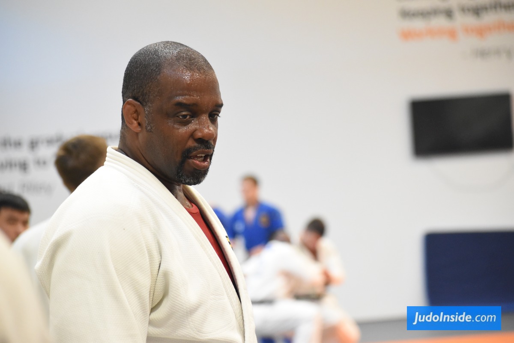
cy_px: 172
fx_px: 2679
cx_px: 257
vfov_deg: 7.3
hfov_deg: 11.0
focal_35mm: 188
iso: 3200
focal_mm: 125
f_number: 5.6
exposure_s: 1/250
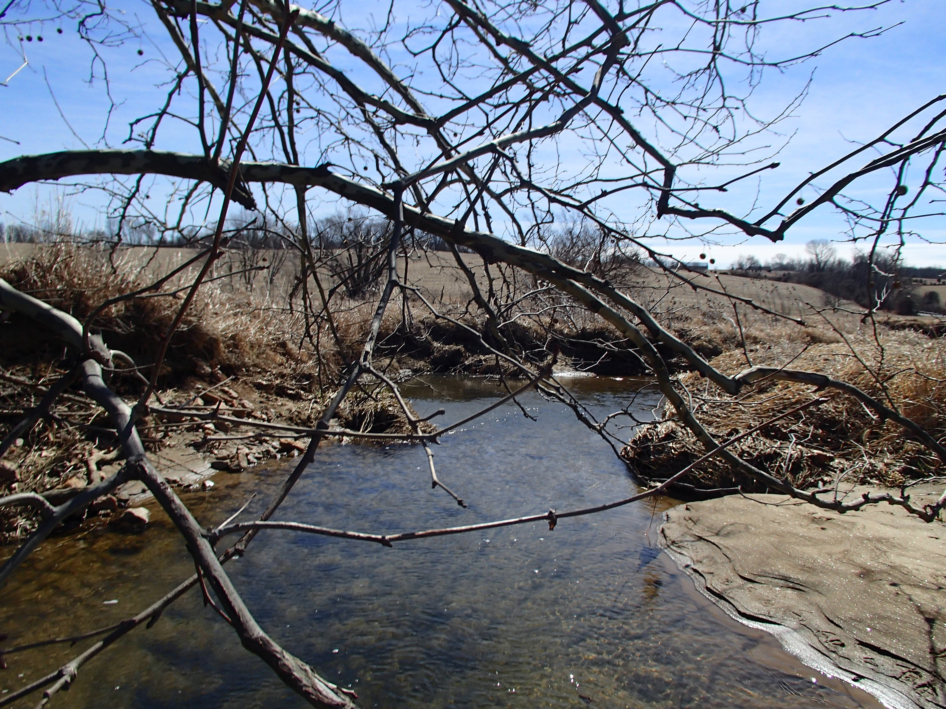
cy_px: 354
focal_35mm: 28
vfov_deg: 49.7
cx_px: 473
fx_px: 765
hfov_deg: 63.4
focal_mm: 5
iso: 100
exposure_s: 1/160
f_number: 11
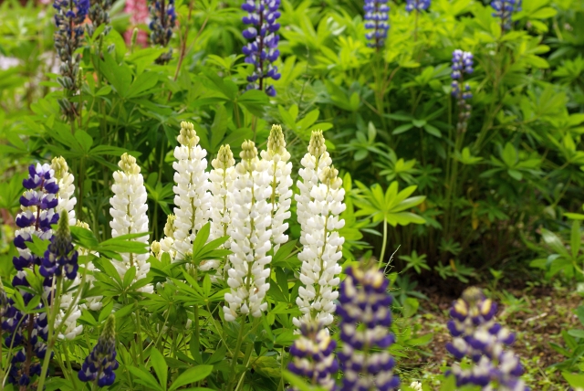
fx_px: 2192
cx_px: 292
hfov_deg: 15.2
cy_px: 196
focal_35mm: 135
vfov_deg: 10.2
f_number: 5.6
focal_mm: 90
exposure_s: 1/200
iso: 200
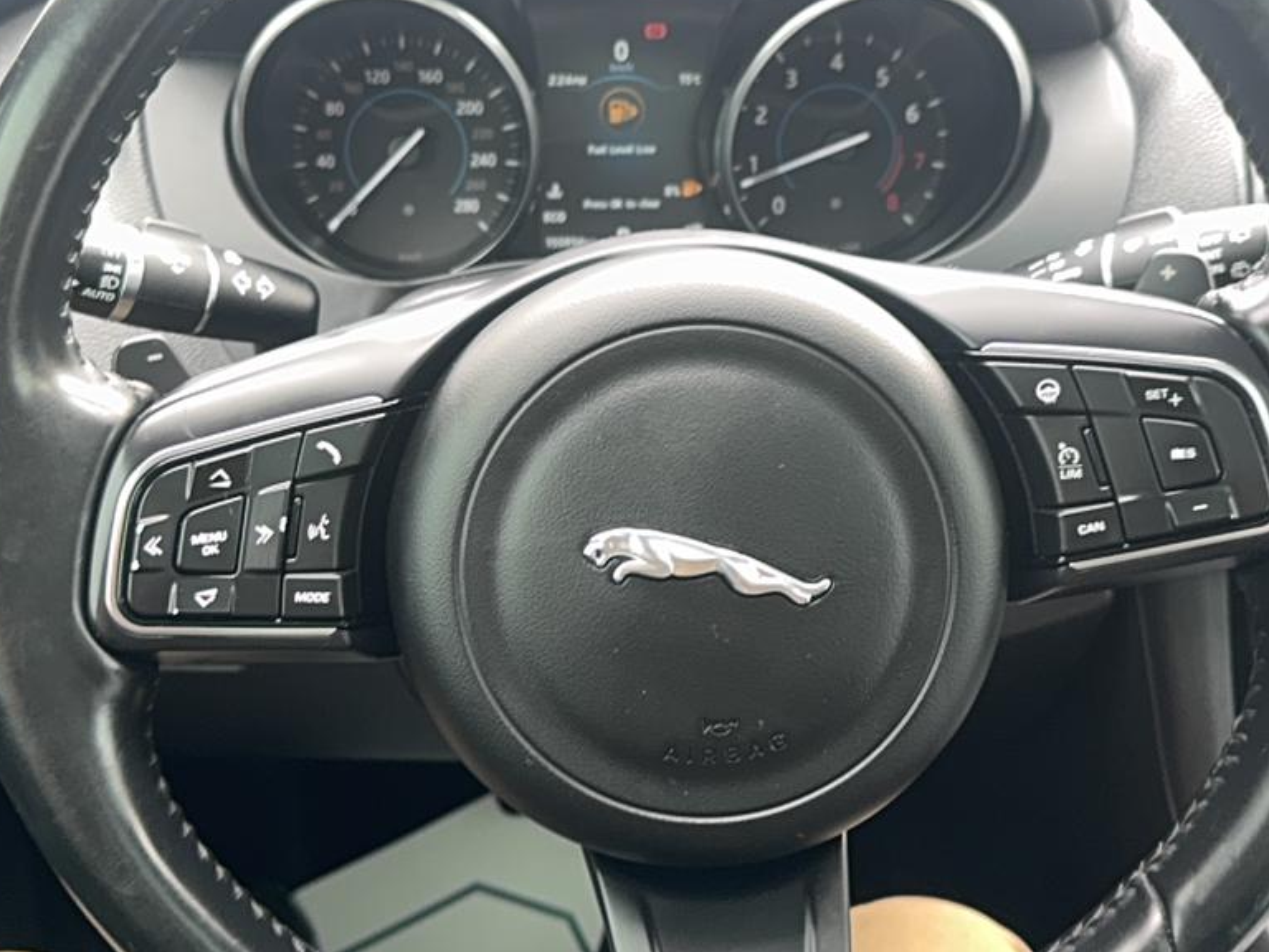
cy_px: 426
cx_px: 610
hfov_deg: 46.8
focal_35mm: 40
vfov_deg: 35.9
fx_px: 1466
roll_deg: +0.0
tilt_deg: -29.0
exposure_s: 1/60
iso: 50
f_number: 1.78
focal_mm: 6.76
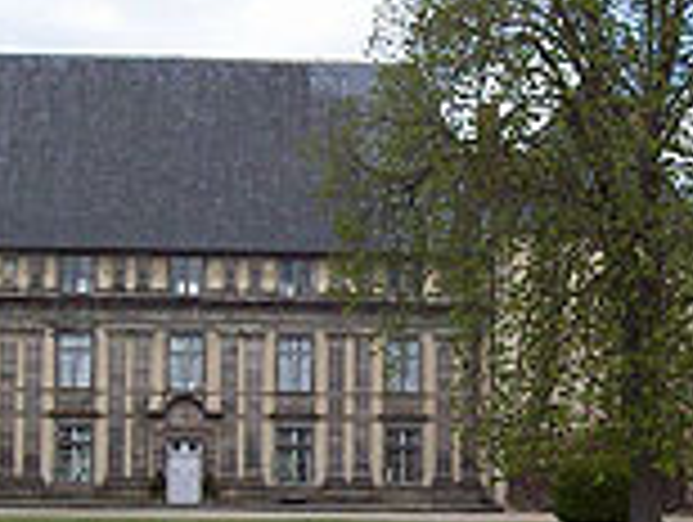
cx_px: 382
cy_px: 310
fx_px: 2105
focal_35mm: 105
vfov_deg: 14.1
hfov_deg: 18.7
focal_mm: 6
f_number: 4.8
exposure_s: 1/309
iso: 80
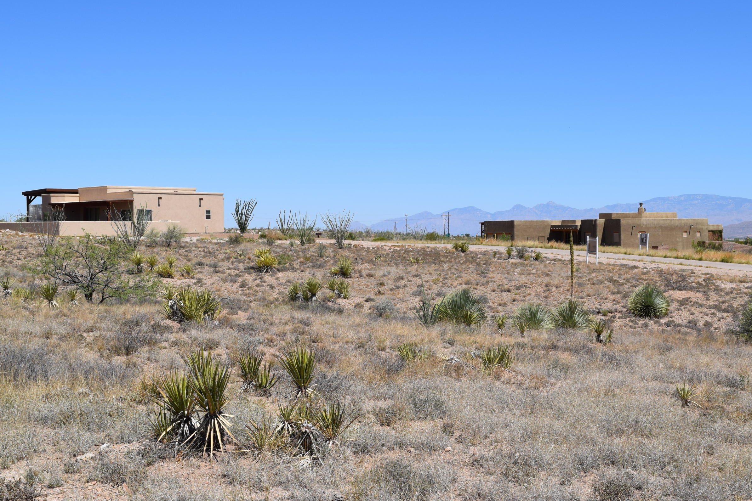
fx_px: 1023
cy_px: 248
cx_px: 422
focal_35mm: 49
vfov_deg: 27.5
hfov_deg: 40.3
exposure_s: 1/500
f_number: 11
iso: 200
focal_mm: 26
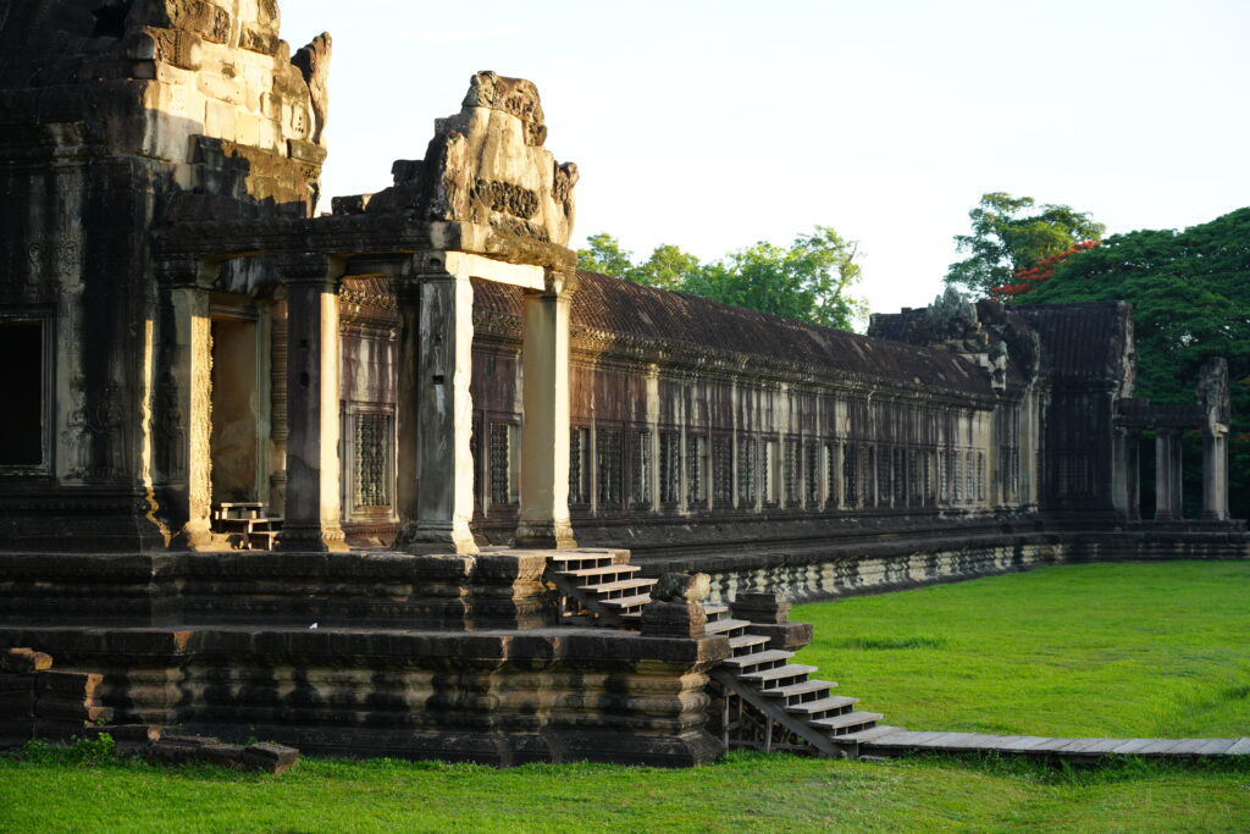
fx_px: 2431
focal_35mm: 70
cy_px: 417
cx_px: 625
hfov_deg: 28.8
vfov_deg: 19.5
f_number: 4.5
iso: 100
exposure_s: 1/80
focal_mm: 70
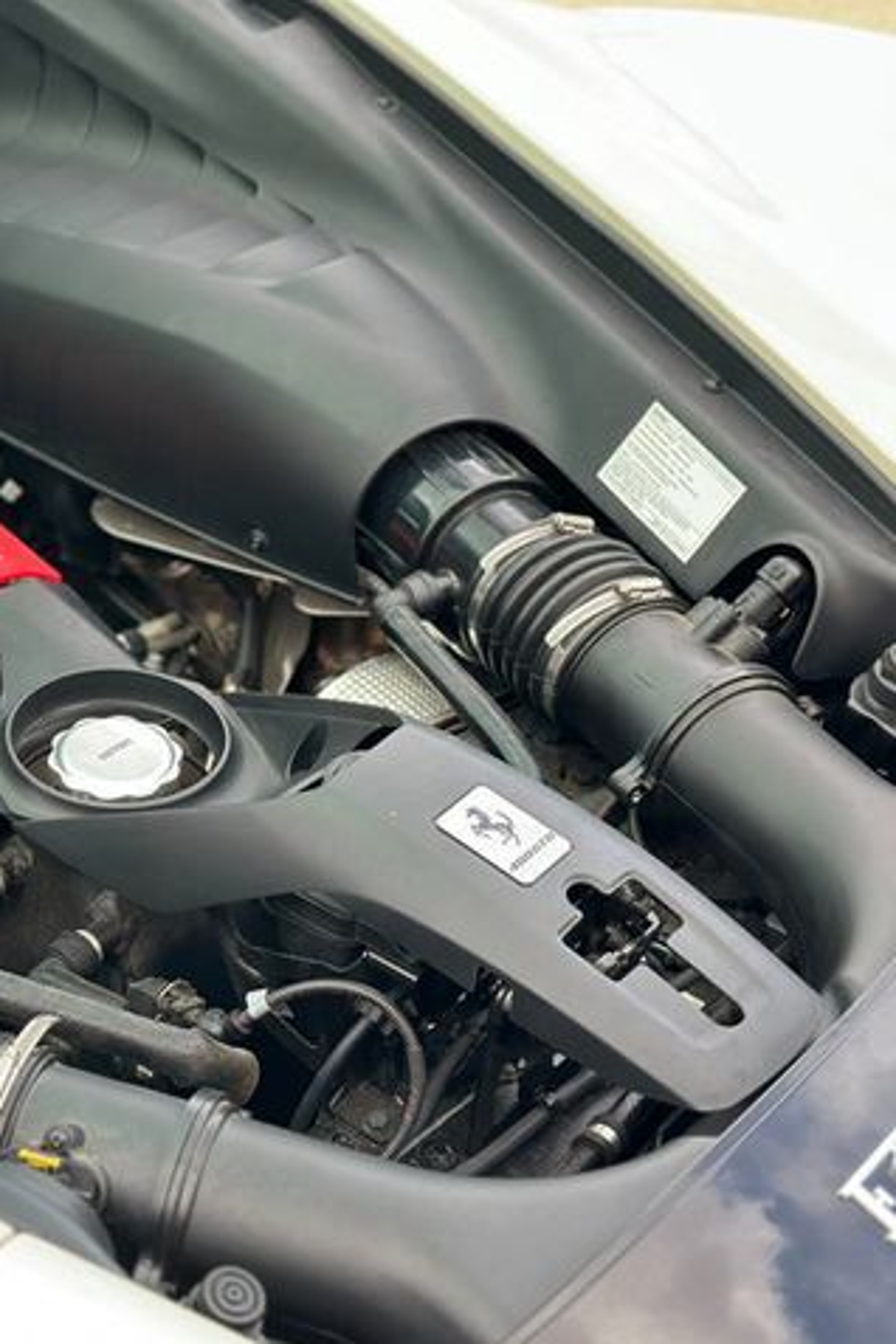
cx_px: 39
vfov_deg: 30.1
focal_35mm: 67
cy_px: 673
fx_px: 2501
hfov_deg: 19.8
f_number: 1.78
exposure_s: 1/186
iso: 80
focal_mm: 6.86
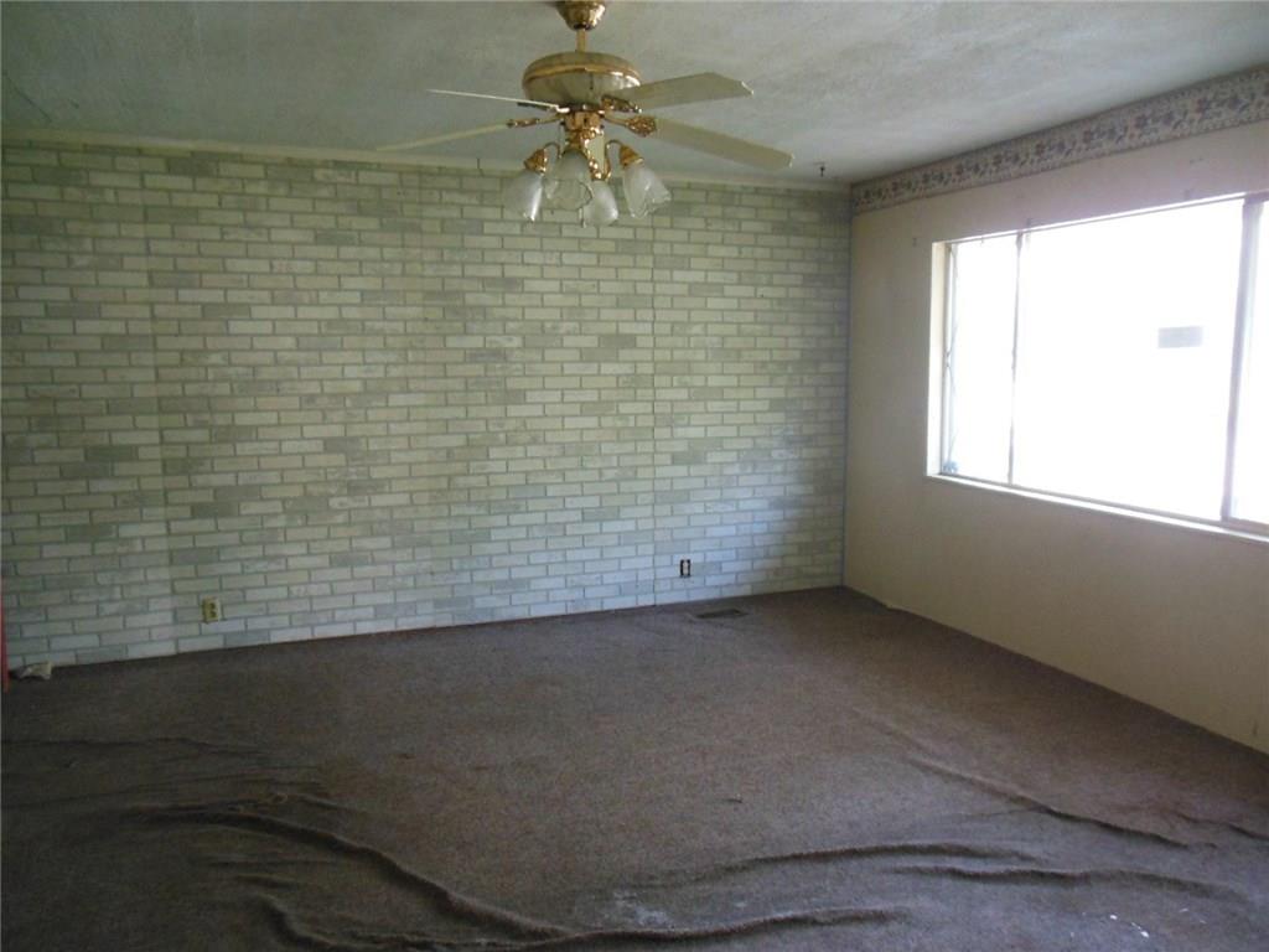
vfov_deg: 54.9
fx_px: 916
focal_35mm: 25
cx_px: 634
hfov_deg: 69.4
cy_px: 476
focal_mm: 4.5
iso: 800
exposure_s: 1/80
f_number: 3.2
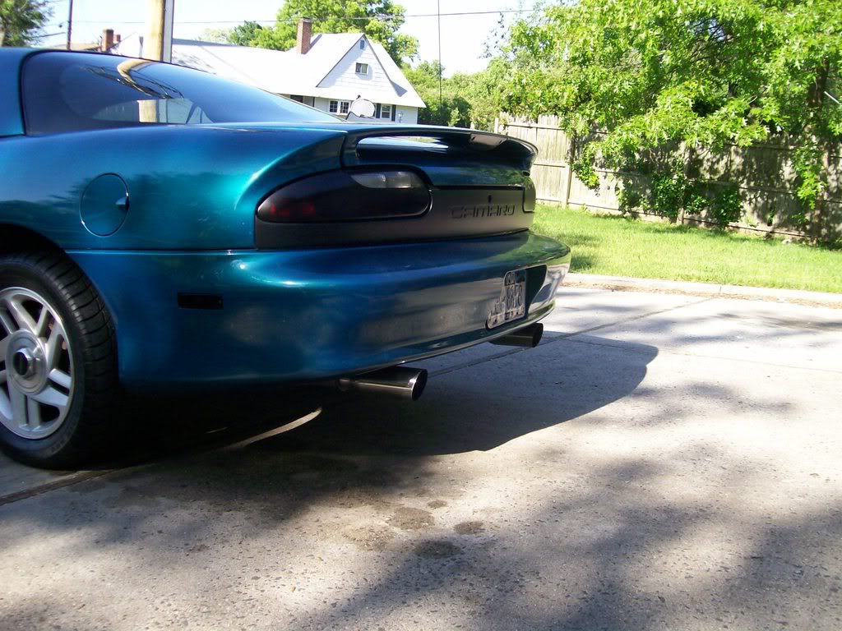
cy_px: 316
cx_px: 421
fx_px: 876
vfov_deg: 39.7
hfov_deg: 51.4
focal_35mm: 36
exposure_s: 1/449
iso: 80
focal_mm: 6
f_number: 2.7
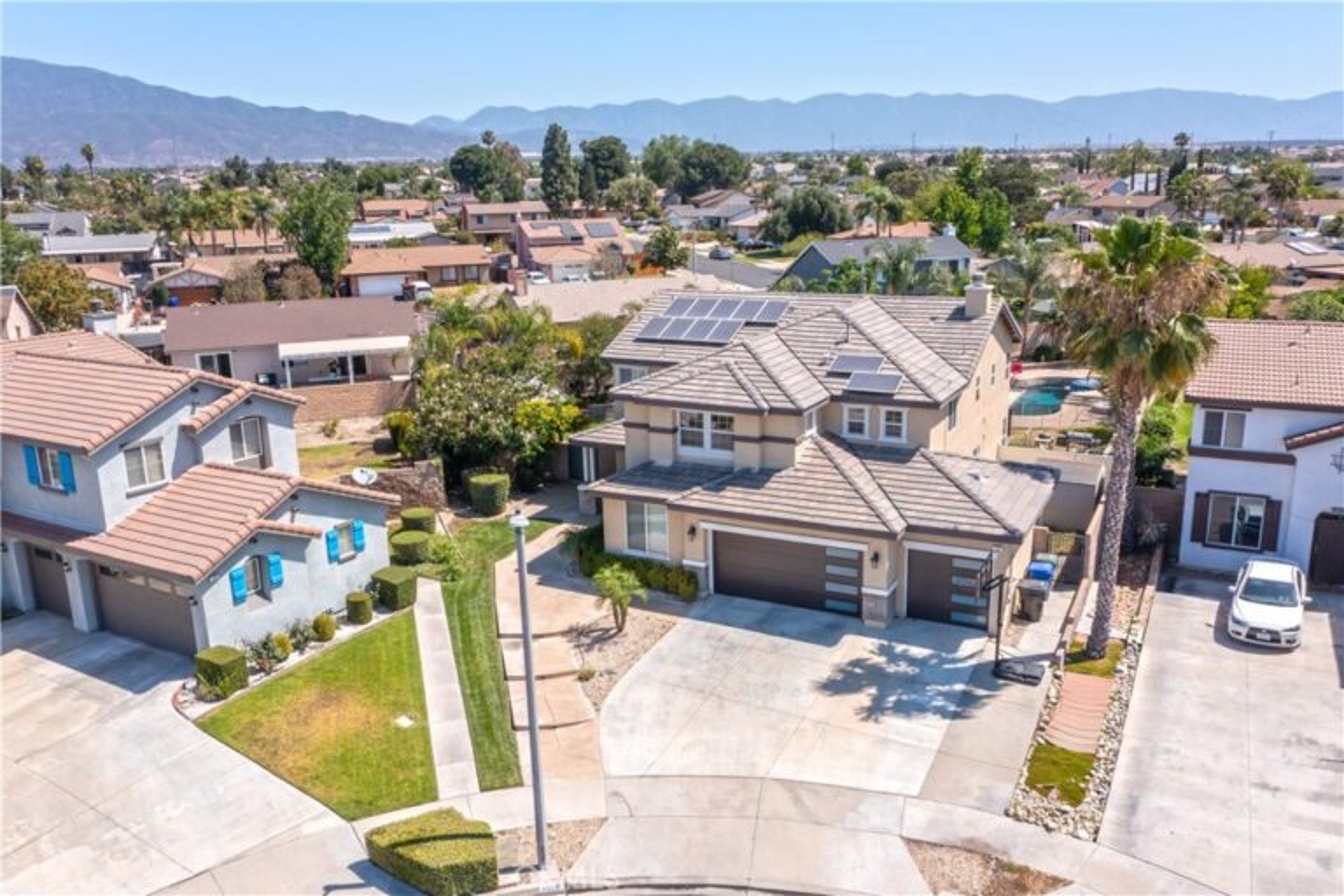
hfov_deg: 65.5
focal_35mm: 28
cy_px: 448
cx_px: 672
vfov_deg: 46.4
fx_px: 1045
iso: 100
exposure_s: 1/400
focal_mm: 10.26
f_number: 6.3
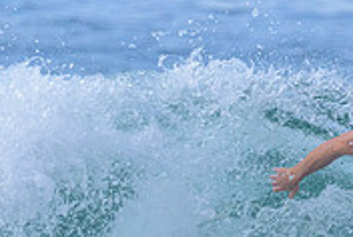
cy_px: 261
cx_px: 361
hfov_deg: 1.0
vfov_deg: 0.7
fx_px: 20410
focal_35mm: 2078
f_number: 11
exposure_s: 1/2000
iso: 1400
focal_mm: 540
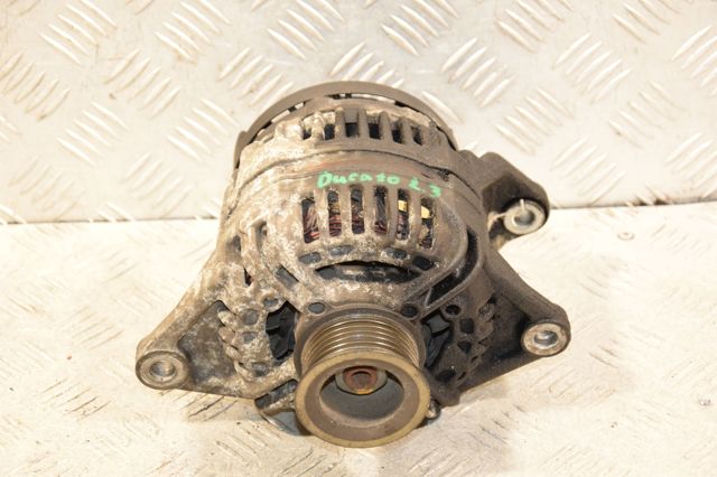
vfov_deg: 13.8
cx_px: 358
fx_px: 1971
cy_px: 238
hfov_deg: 20.6
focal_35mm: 99
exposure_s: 1/100
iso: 1600
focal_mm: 66
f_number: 5.6
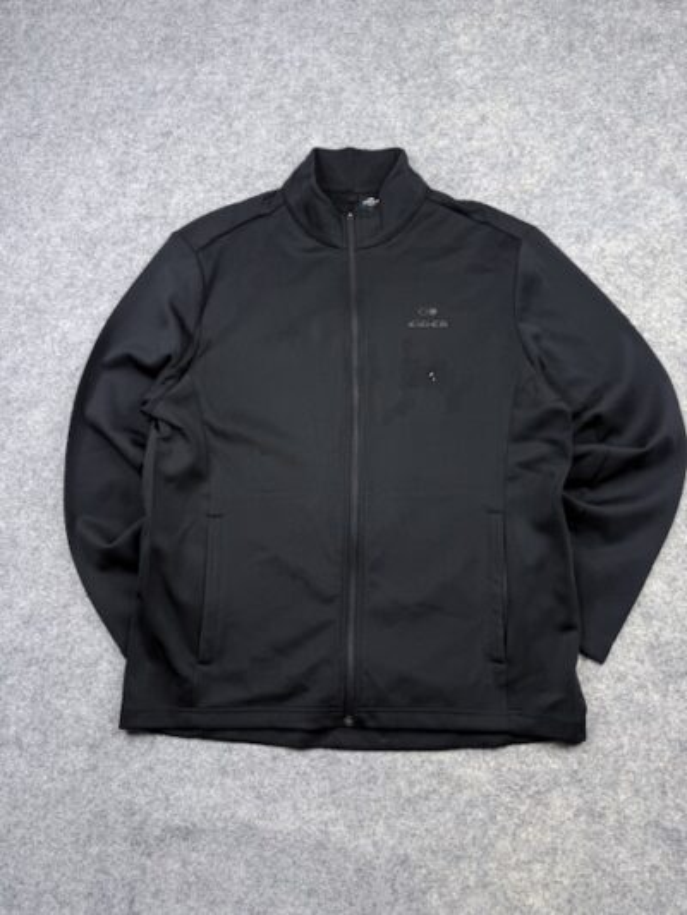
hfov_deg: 56.8
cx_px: 344
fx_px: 635
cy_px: 458
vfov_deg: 71.6
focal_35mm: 24
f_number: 1.78
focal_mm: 6.76
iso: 80
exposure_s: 1/100
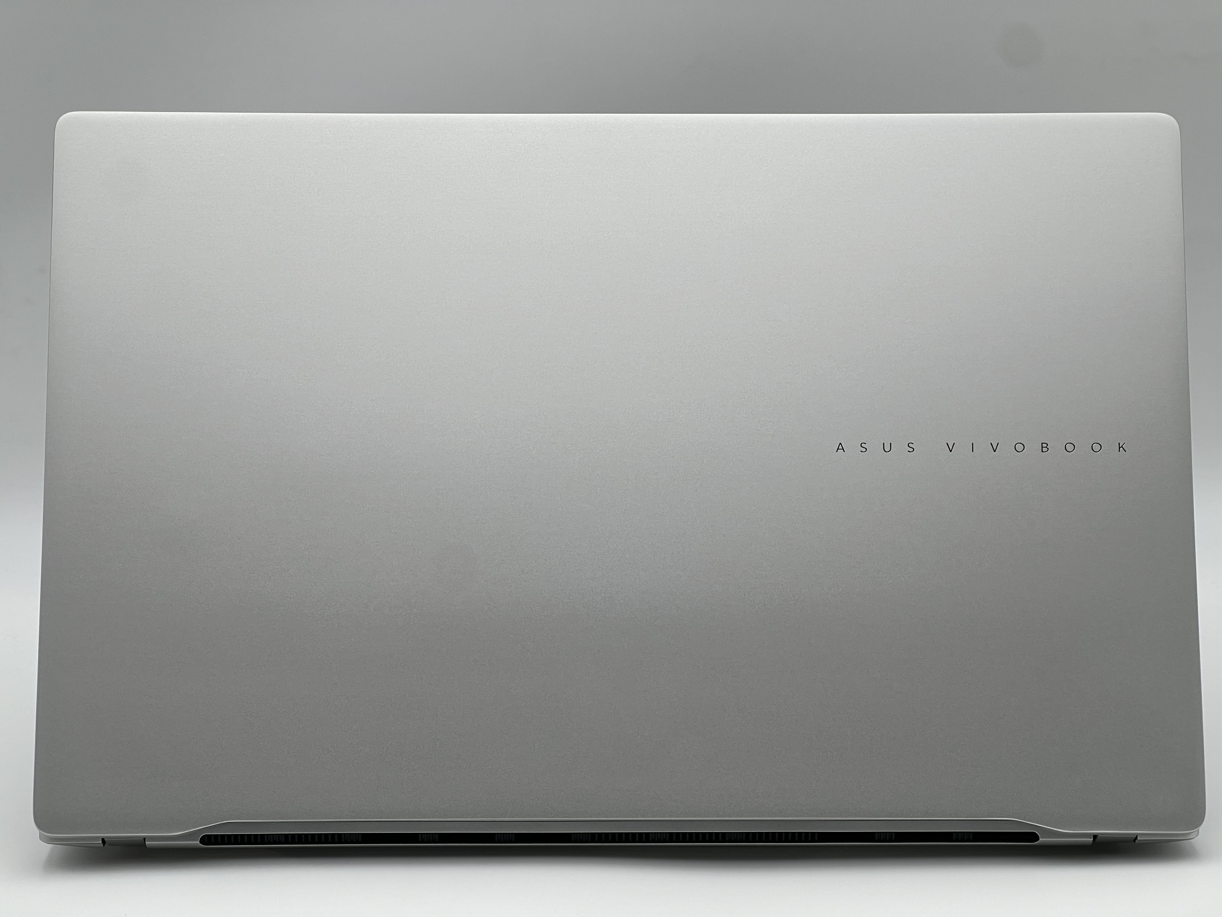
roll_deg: +0.9
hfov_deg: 25.3
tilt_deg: -14.4
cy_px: 458
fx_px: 2718
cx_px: 611
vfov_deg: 19.1
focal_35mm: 77
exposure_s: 1/99
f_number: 2.8
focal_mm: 9
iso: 32
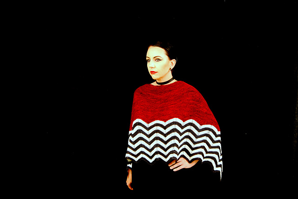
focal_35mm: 33
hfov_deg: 57.2
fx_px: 273
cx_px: 149
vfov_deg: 40.0
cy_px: 100
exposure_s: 1/30
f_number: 3.5
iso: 720
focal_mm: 22
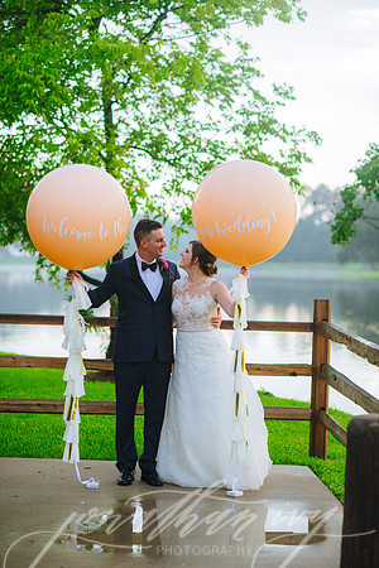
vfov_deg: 23.9
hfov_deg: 16.1
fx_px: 1342
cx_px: 190
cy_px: 284
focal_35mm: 85
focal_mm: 85
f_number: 2.2
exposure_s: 1/500
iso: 500
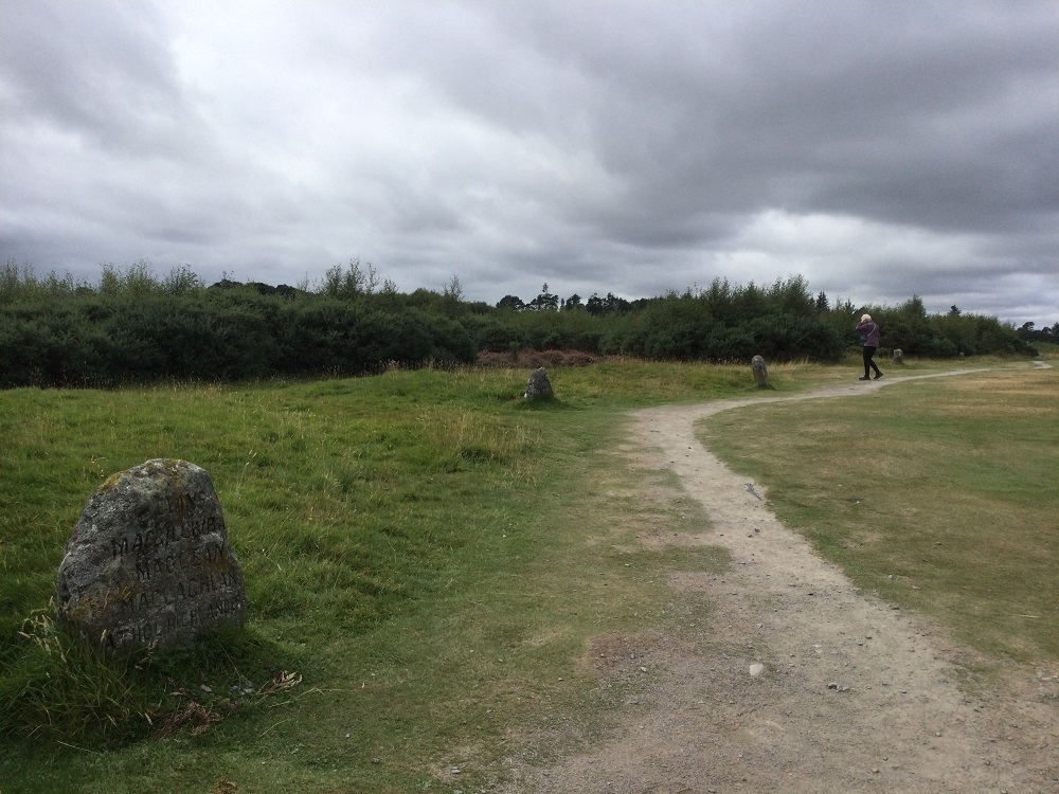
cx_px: 530
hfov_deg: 58.4
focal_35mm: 31
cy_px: 397
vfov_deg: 45.4
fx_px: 948
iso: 25
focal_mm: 3.3
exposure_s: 1/1567
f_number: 2.4
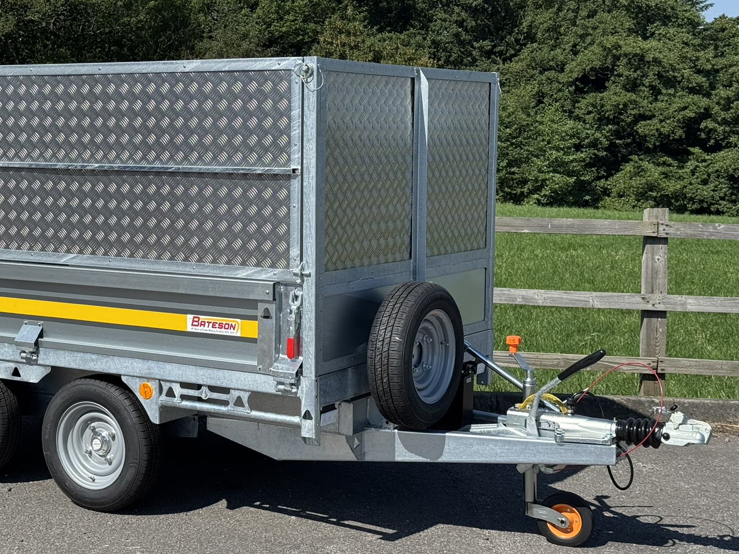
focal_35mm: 65
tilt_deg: -7.2
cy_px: 288
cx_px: 241
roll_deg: -0.2
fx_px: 1388
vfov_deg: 22.6
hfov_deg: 29.6
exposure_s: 1/5376
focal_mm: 6.76
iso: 64
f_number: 1.78
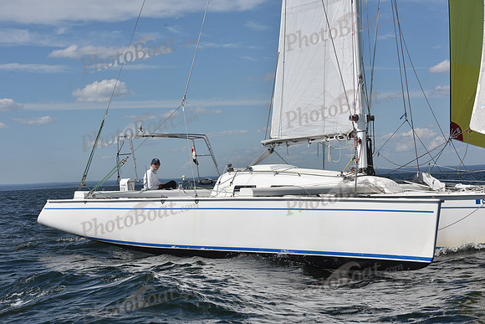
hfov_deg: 27.0
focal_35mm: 75
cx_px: 242
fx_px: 1011
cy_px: 162
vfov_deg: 18.2
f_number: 11
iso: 320
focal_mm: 75
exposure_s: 1/1250
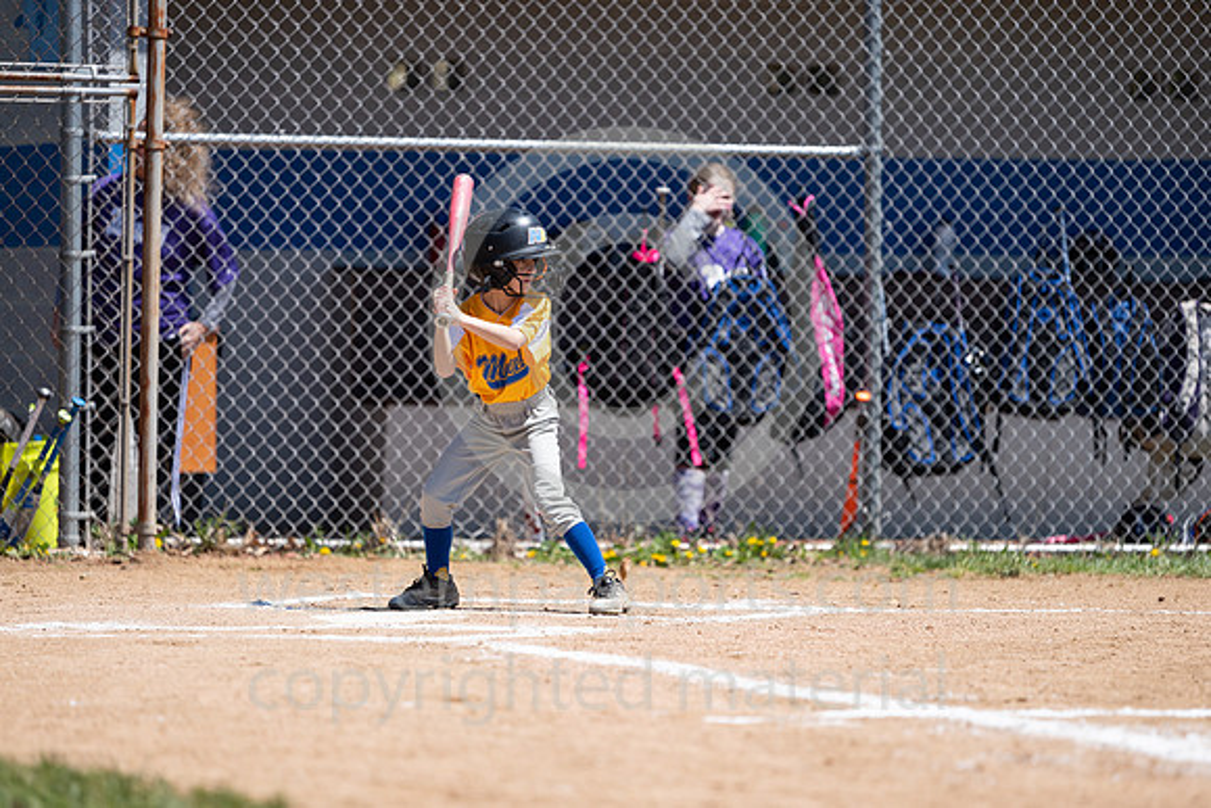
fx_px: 6729
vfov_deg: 6.9
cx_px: 606
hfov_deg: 10.3
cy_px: 404
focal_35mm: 200
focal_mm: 200
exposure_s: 1/2500
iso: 200
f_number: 3.2
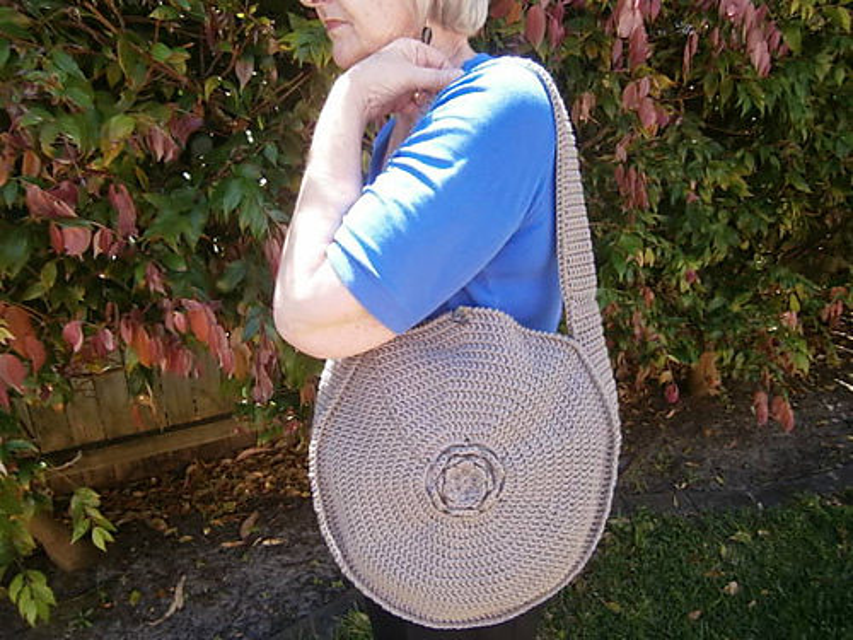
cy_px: 320
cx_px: 426
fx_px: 641
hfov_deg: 67.3
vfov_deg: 53.1
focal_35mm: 26
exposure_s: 1/125
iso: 80
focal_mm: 4.7
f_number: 2.8
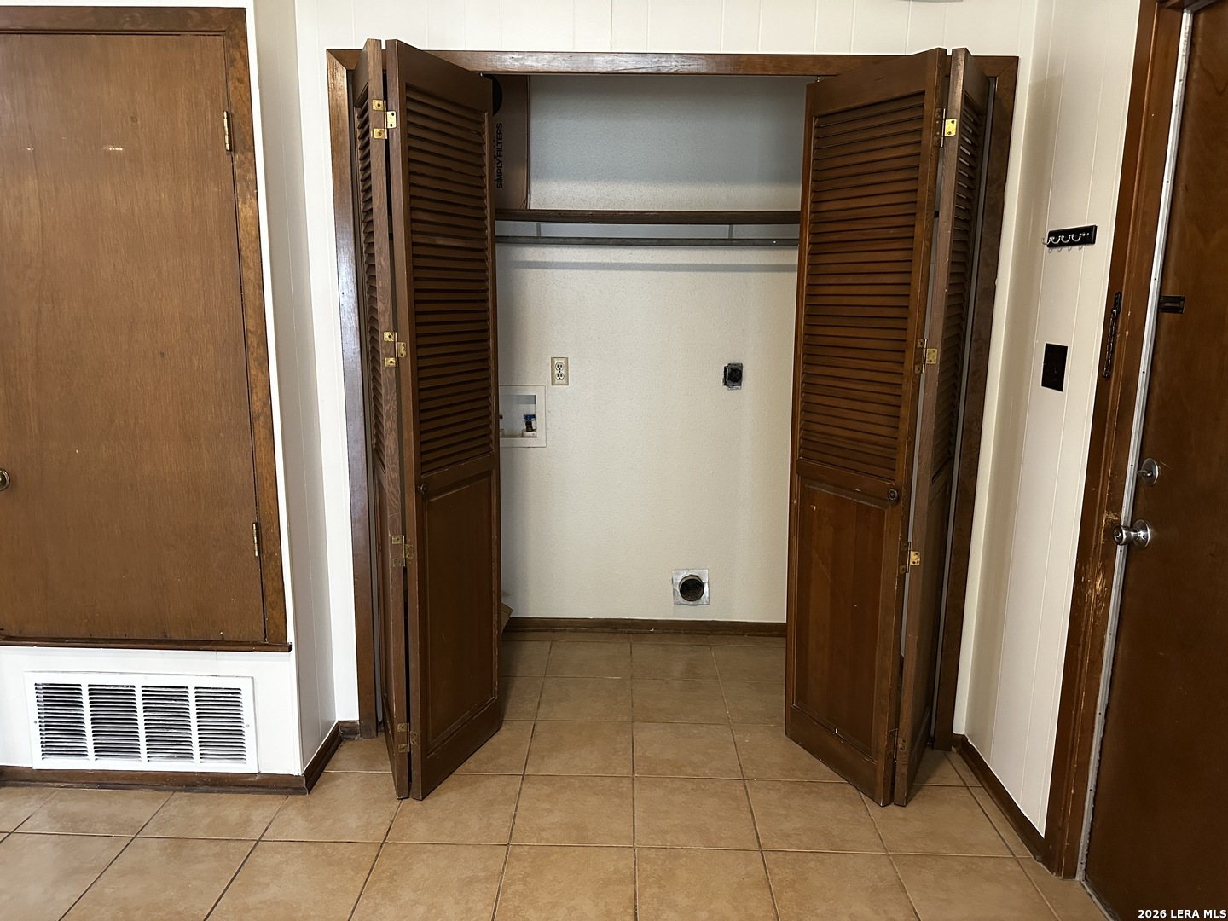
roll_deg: -0.8
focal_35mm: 24
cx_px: 614
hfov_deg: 71.6
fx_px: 851
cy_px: 460
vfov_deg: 56.8
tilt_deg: -11.6
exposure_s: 1/60
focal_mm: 6.86
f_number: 1.78
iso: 640
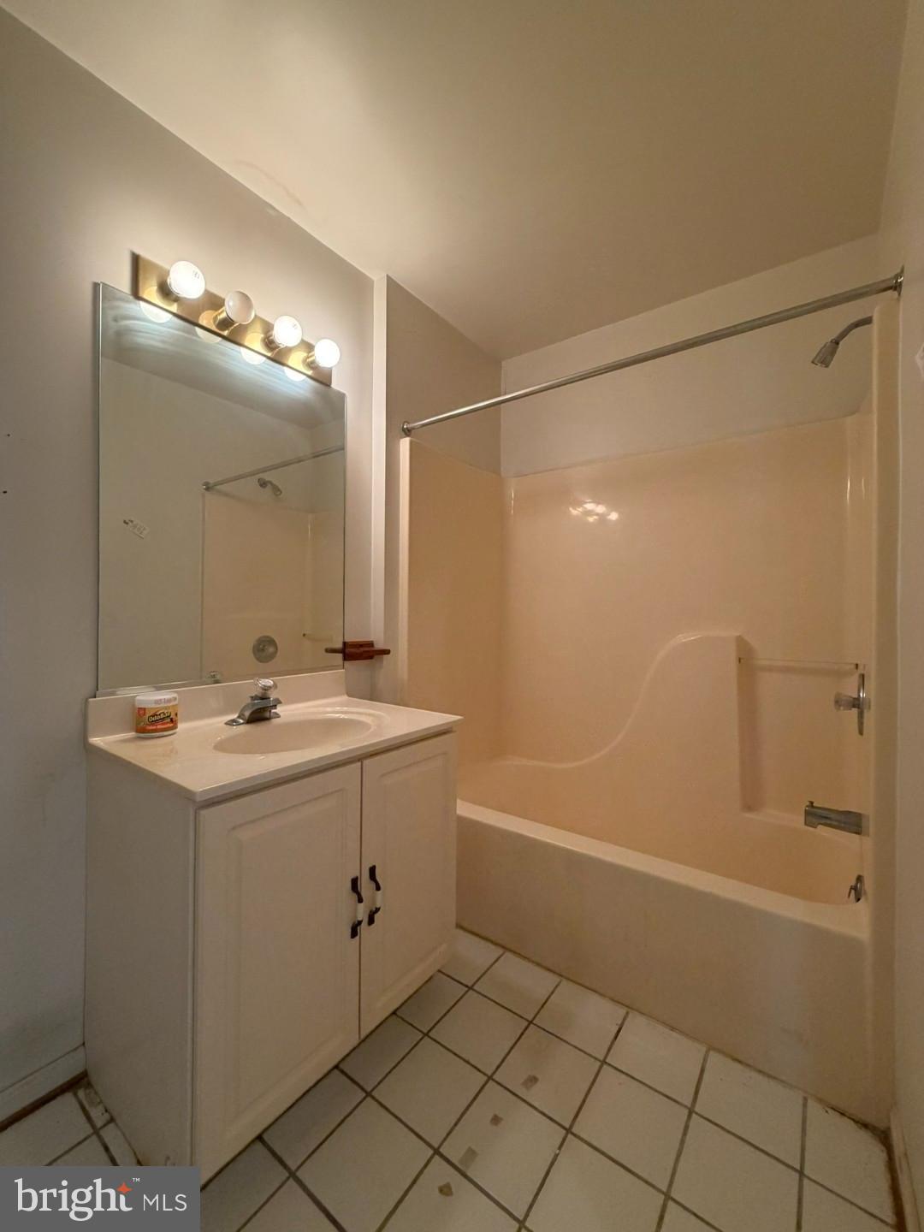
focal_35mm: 14
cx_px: 462
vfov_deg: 102.1
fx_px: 498
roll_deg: -0.8
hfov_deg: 85.7
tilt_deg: -0.7
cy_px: 616
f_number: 2.2
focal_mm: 2.22
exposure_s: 1/120
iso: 250
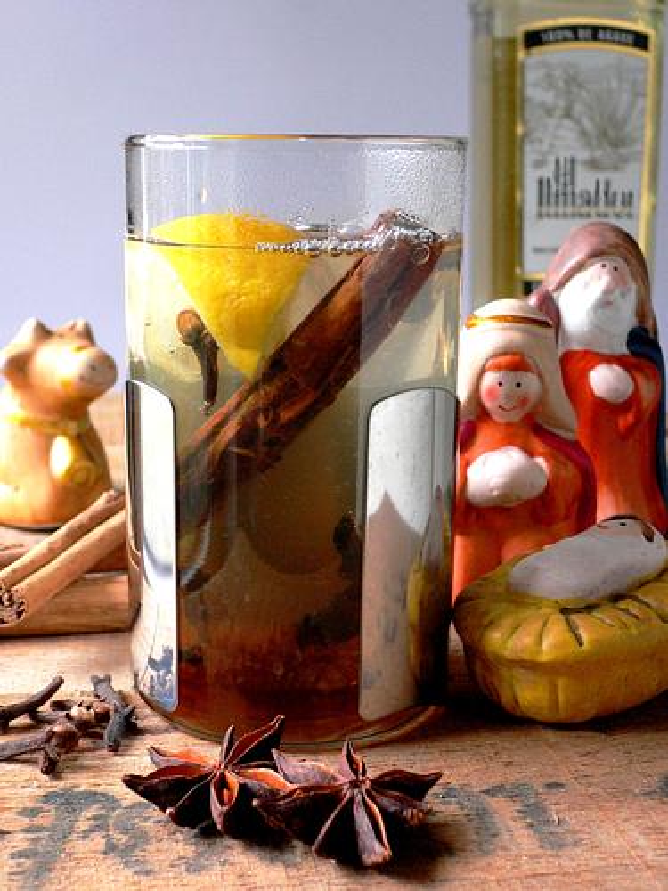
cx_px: 334
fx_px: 1312
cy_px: 446
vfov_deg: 37.5
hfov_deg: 28.6
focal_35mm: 51
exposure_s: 1/10
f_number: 3.4
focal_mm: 8.5
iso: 200
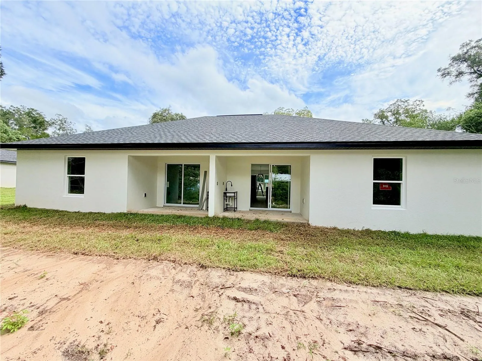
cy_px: 180
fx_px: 195
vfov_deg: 85.7
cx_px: 241
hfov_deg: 102.1
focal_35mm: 14
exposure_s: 1/770
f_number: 2.2
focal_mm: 2.22
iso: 25
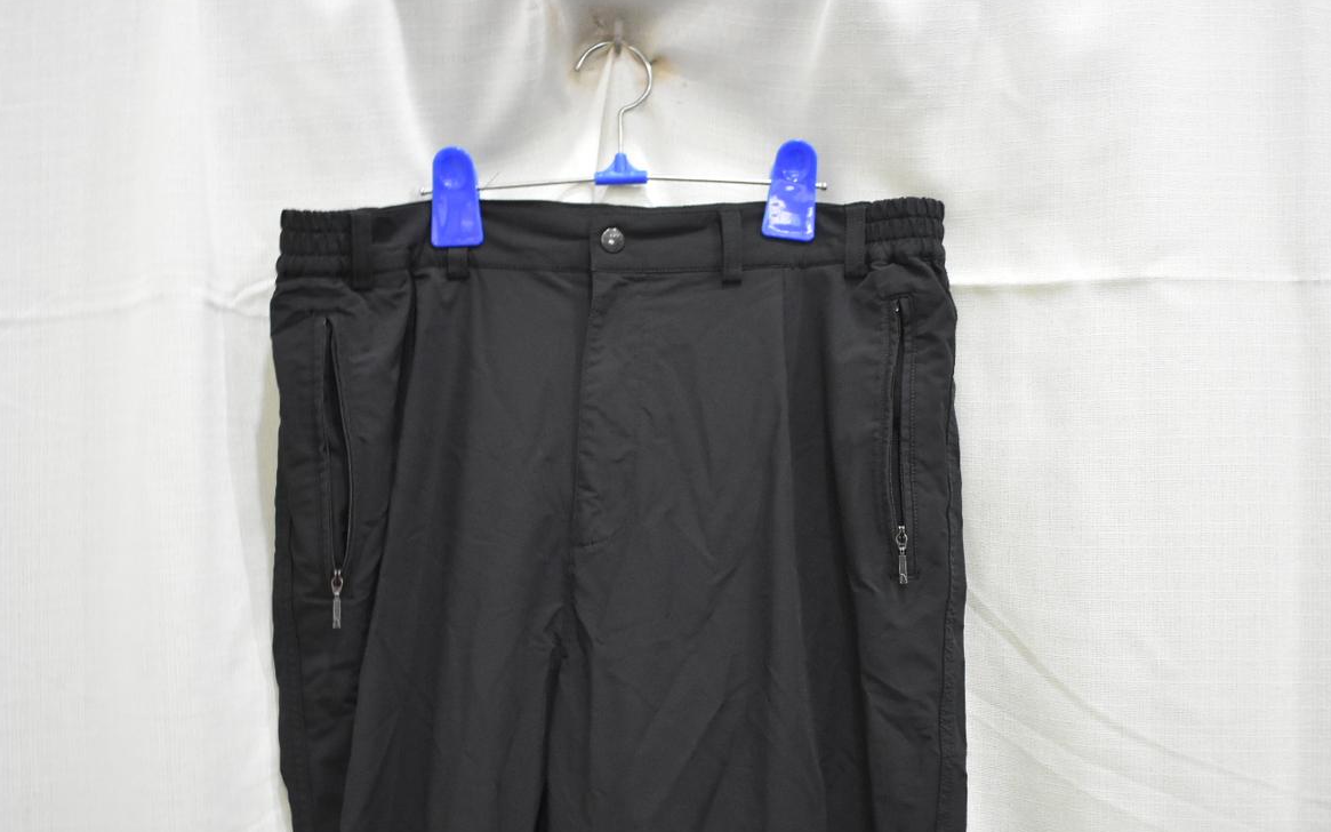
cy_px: 482
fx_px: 1233
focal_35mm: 34
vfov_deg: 37.2
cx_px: 671
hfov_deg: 56.7
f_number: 3.5
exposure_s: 1/60
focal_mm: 18
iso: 2800
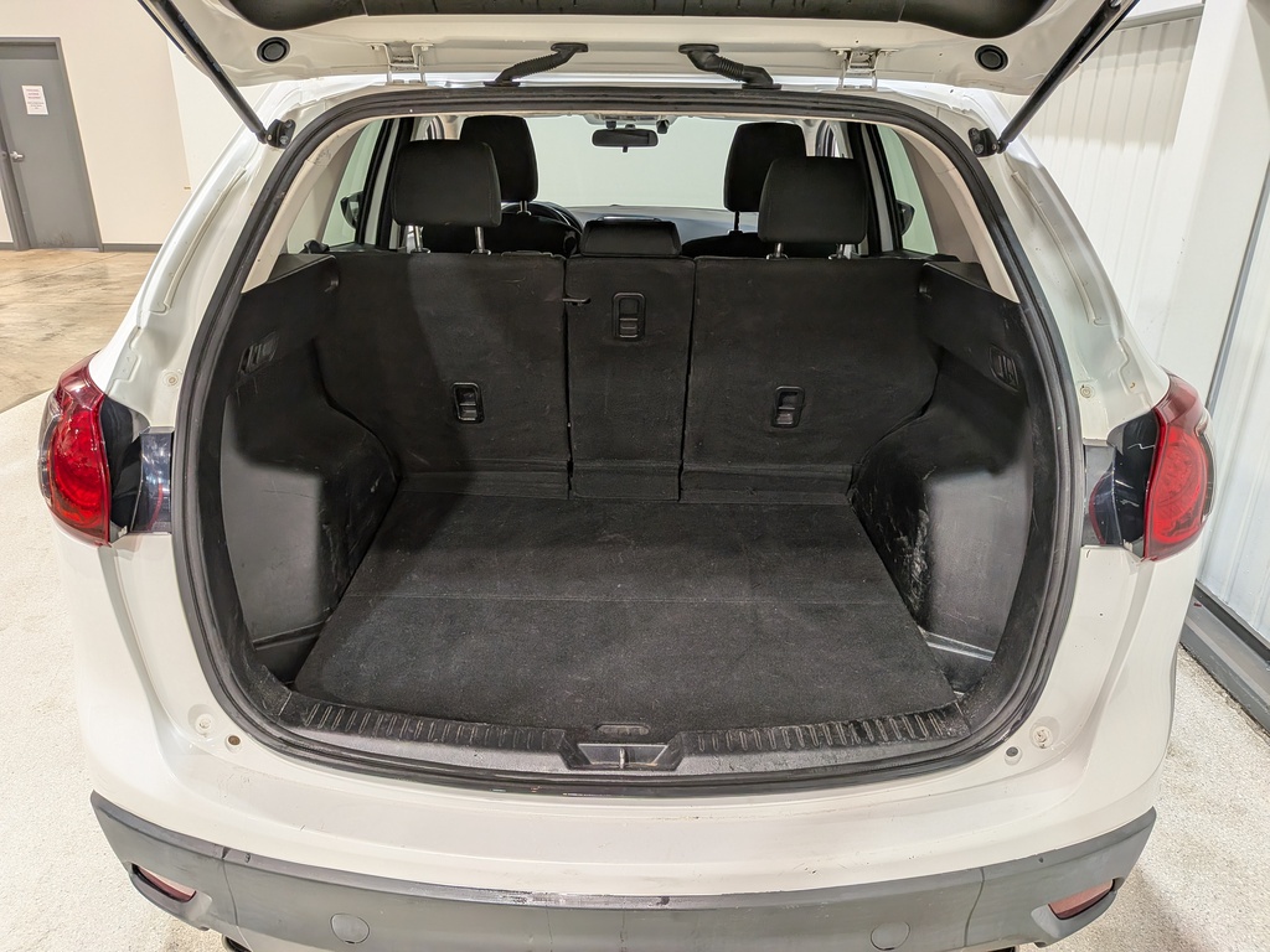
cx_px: 635
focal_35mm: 24
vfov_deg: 56.8
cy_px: 476
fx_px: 881
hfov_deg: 71.6
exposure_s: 1/60
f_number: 1.7
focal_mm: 4.53
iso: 75
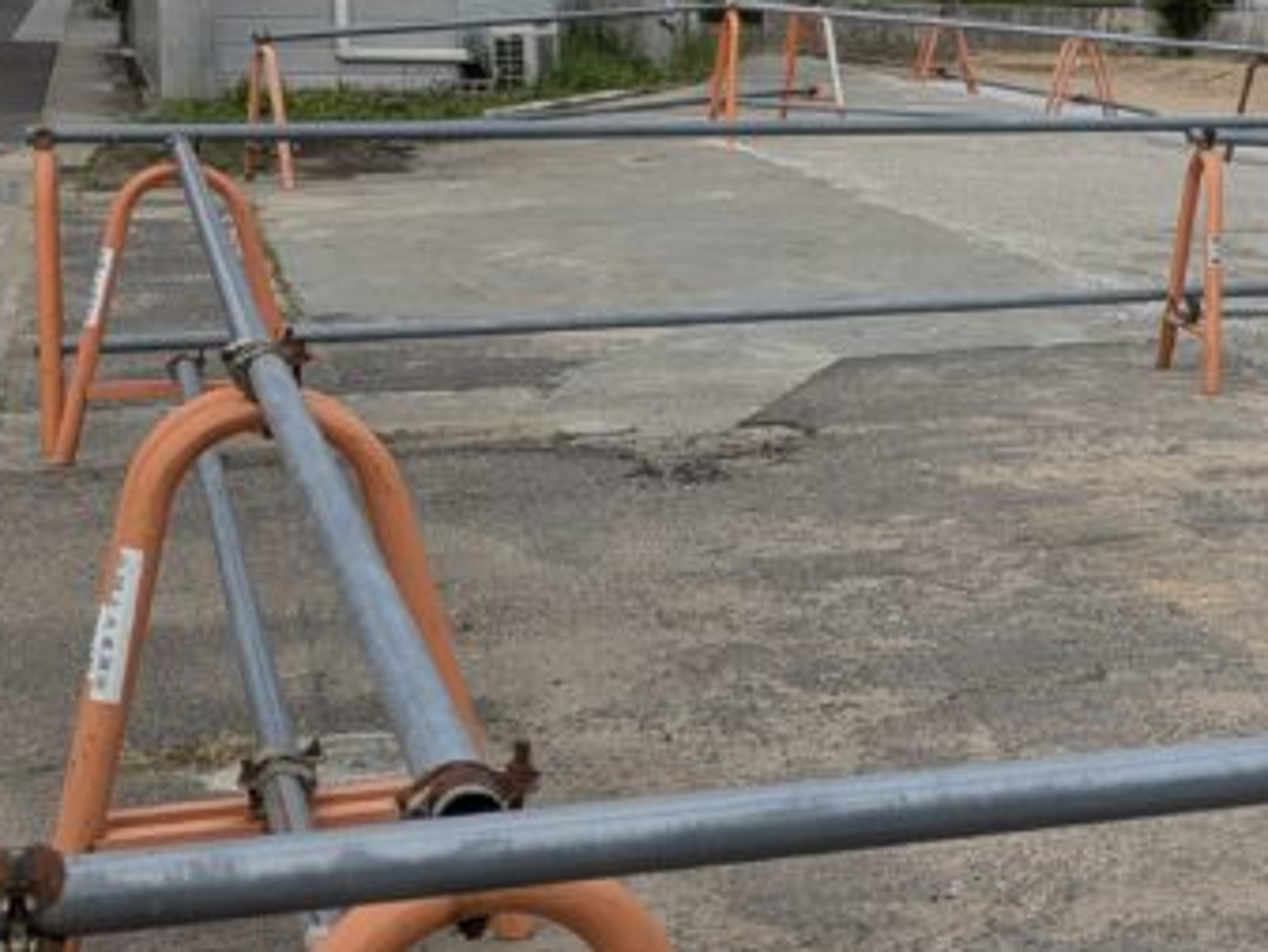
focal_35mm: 76
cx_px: 1449
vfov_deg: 19.4
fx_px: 2785
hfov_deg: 23.8
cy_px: 341
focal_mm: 5.43
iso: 50
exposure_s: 1/1481
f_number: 1.89
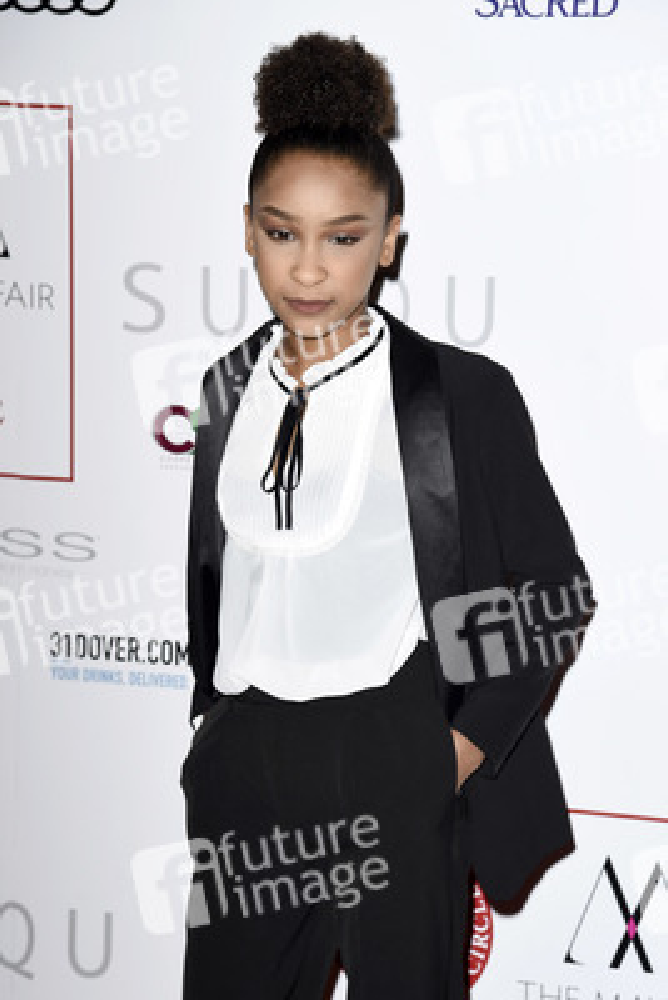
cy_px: 500
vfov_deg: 20.8
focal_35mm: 98
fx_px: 2725
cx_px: 334
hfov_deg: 14.0
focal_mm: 98
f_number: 5.6
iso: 1000
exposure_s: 1/250
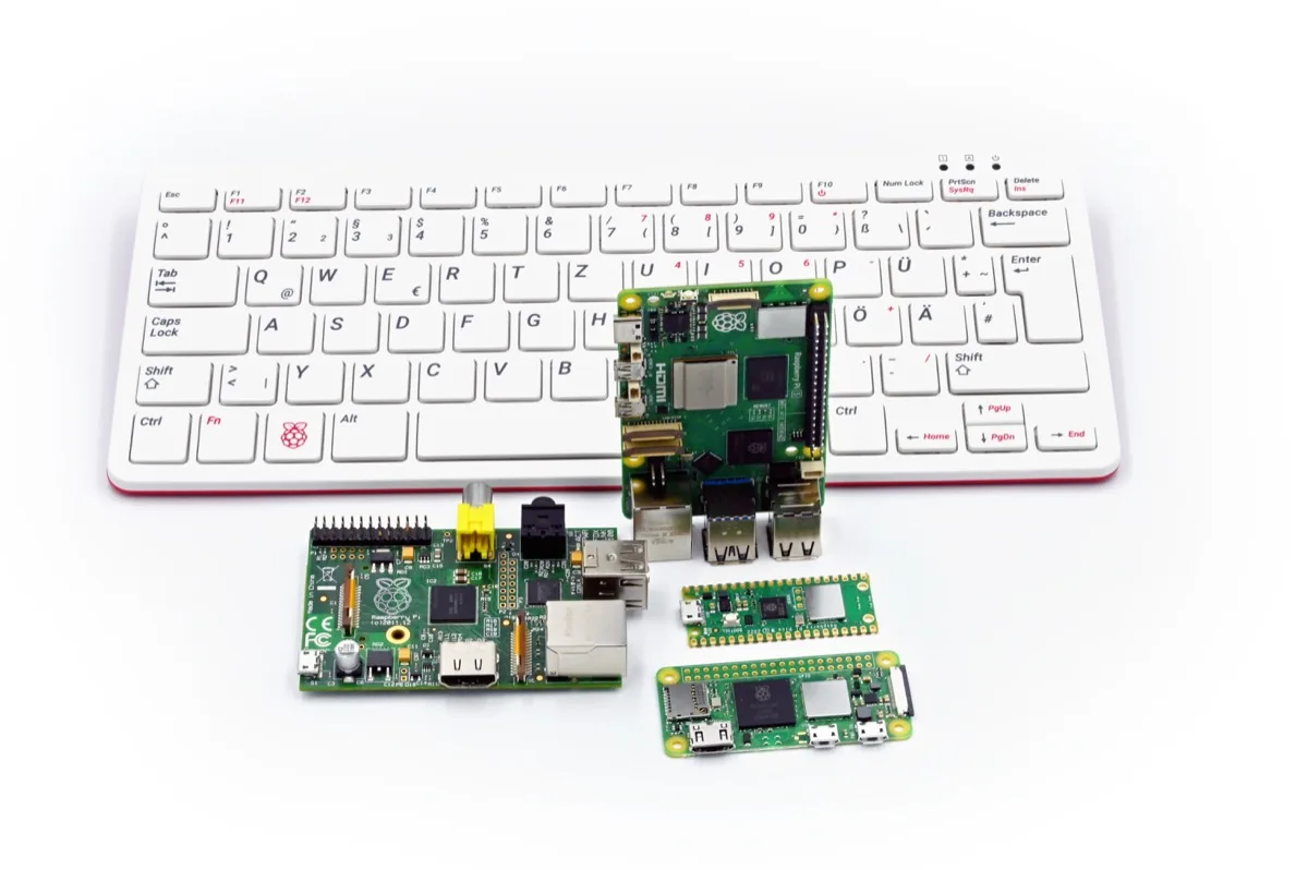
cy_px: 435
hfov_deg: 26.3
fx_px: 2795
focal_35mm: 77
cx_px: 654
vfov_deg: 17.7
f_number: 36
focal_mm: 77
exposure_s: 1/50
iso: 1400
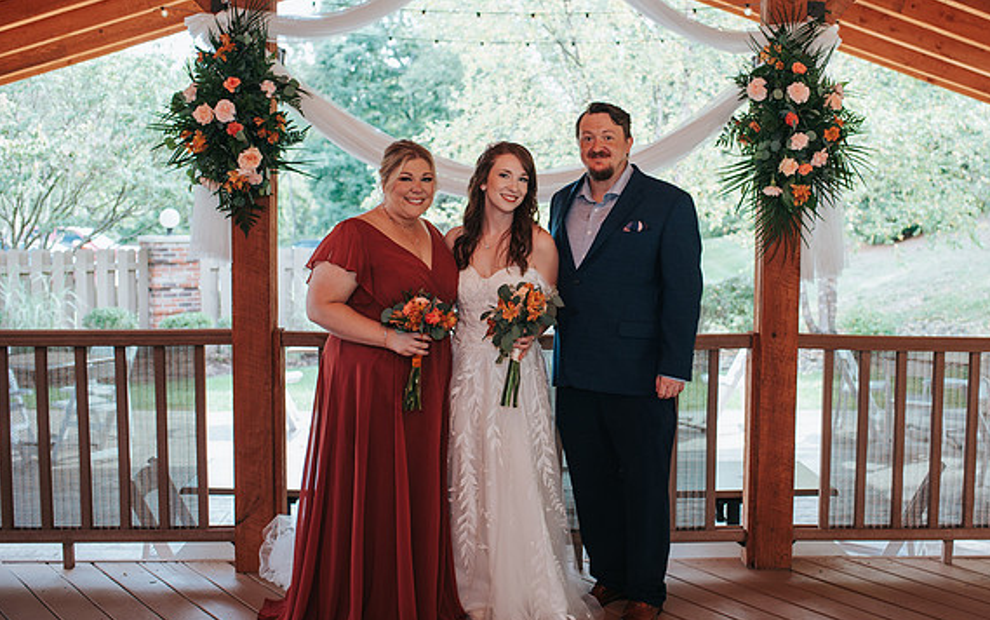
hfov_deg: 46.1
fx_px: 1161
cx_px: 564
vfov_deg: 29.9
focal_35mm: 43
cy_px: 285
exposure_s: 1/200
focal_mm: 35
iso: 220
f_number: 3.2
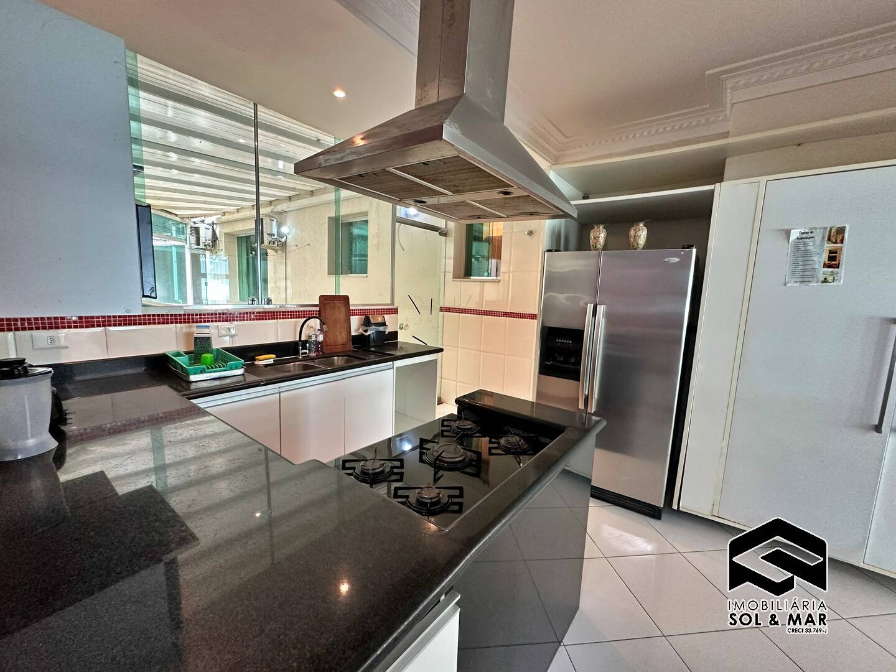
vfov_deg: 85.7
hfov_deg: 102.1
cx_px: 448
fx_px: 362
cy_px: 336
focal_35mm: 14
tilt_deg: -7.2
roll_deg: -2.5
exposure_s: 1/120
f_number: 2.2
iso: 320
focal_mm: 2.22
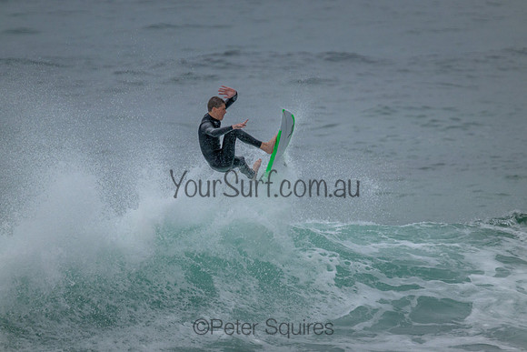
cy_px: 176
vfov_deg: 1.7
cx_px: 264
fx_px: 11713
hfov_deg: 2.6
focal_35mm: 800
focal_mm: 800
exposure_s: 1/1600
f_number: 11
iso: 2200
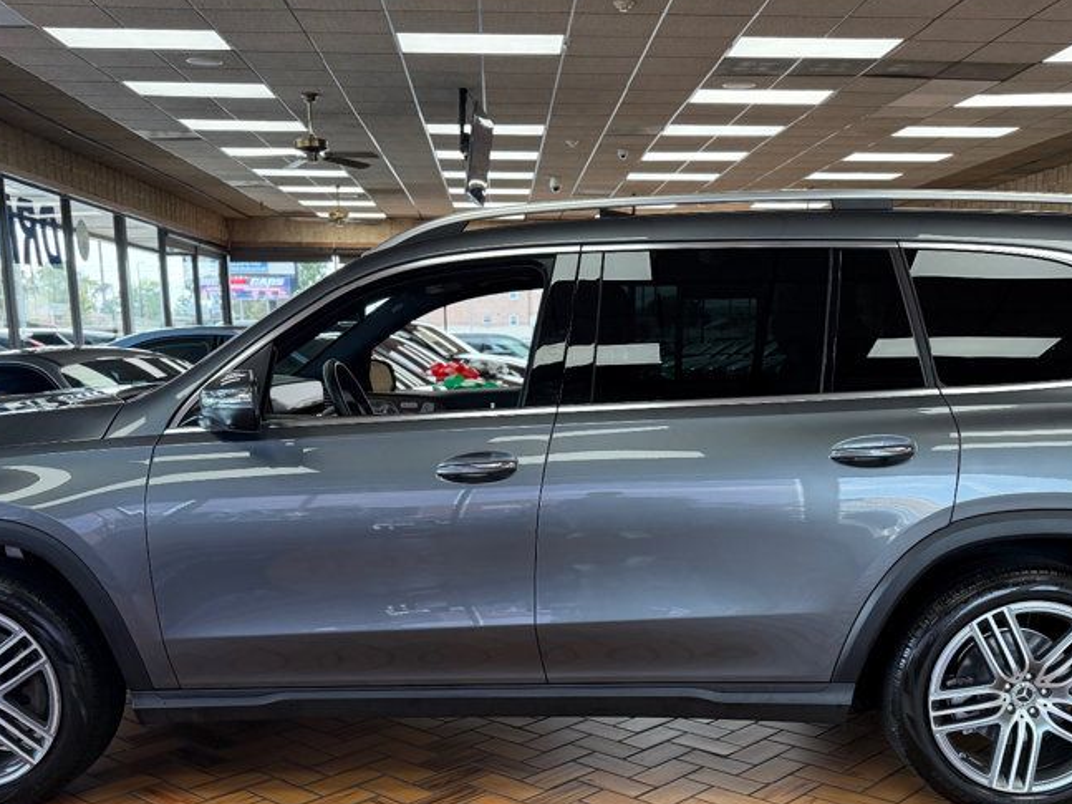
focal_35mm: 38
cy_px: 618
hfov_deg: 49.0
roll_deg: +0.7
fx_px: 1177
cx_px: 563
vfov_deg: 36.7
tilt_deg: -14.2
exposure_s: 1/235
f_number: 1.78
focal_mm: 6.76
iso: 200
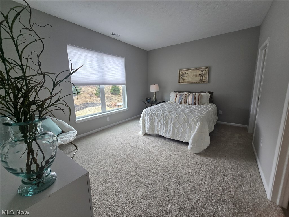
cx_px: 144
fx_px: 109
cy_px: 108
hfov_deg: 106.2
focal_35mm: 13
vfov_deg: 89.9
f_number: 2.2
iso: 50
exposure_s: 1/156
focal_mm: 2.2
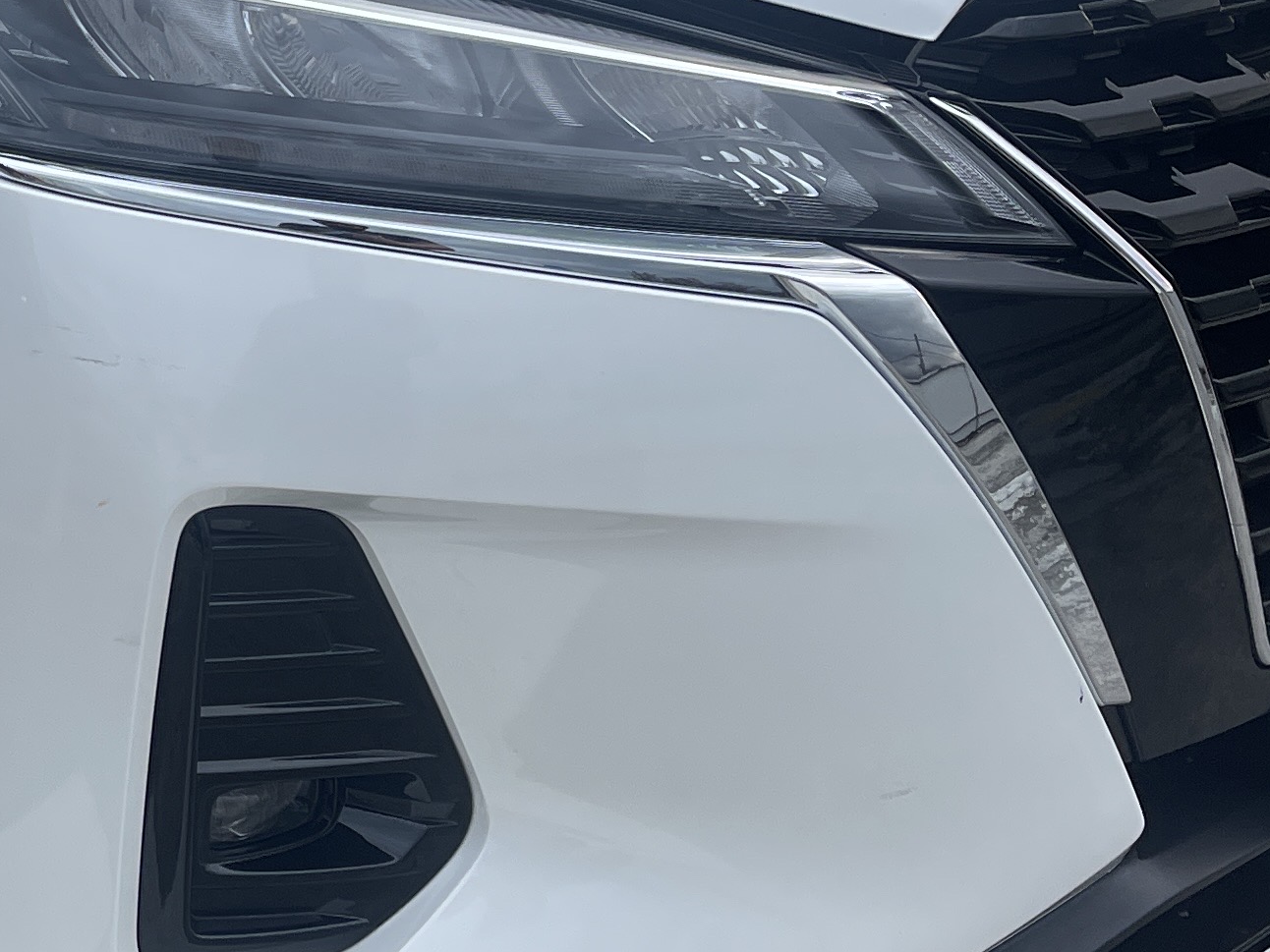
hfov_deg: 23.6
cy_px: 143
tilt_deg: -14.3
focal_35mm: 78
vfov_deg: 18.7
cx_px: -102
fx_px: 2862
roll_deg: -0.7
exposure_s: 1/121
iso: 50
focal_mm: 5.1
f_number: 1.6
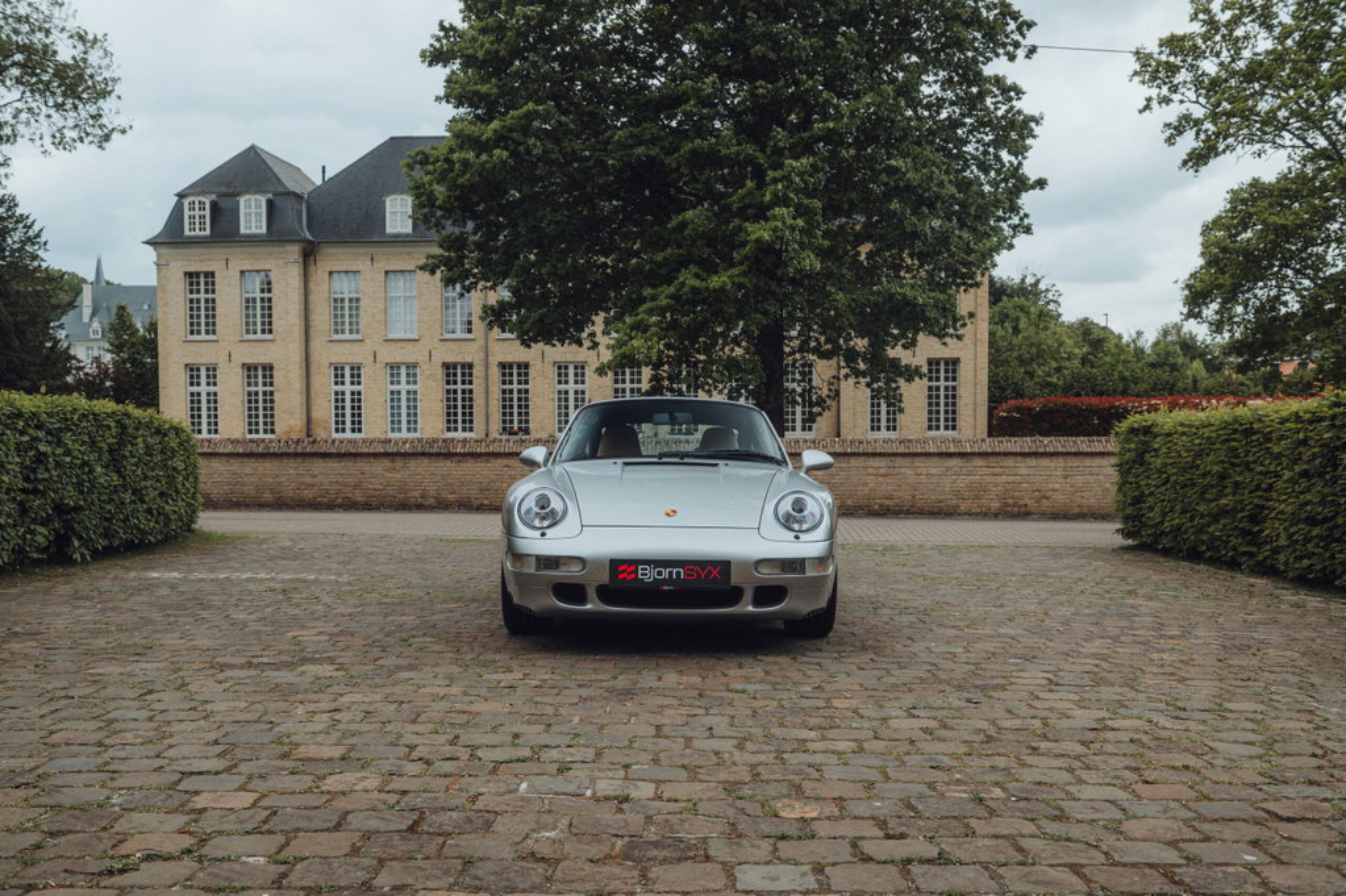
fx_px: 1196
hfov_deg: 58.7
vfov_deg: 41.1
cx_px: 673
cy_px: 448
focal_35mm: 32
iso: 200
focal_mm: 32
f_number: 7.1
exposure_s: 1/160
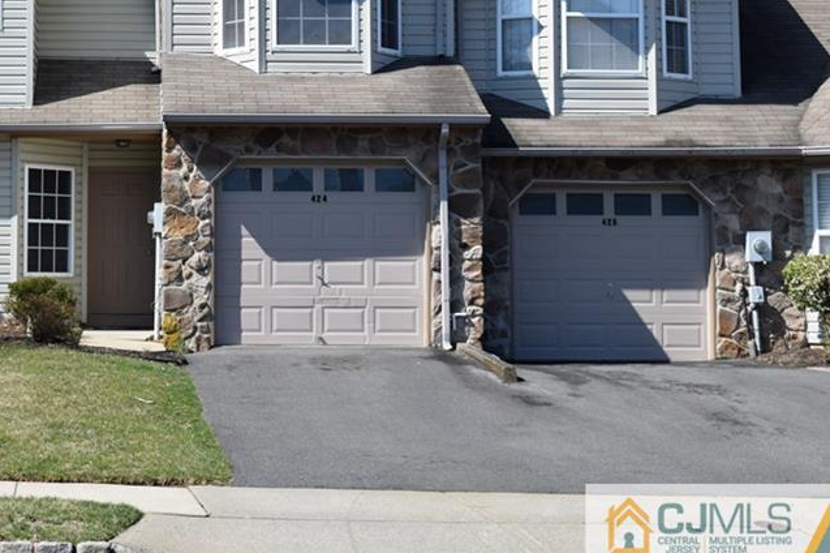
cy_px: 121
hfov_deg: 26.6
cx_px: 184
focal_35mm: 75
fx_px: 1724
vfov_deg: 18.1
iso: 100
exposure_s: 1/250
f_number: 8
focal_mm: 31
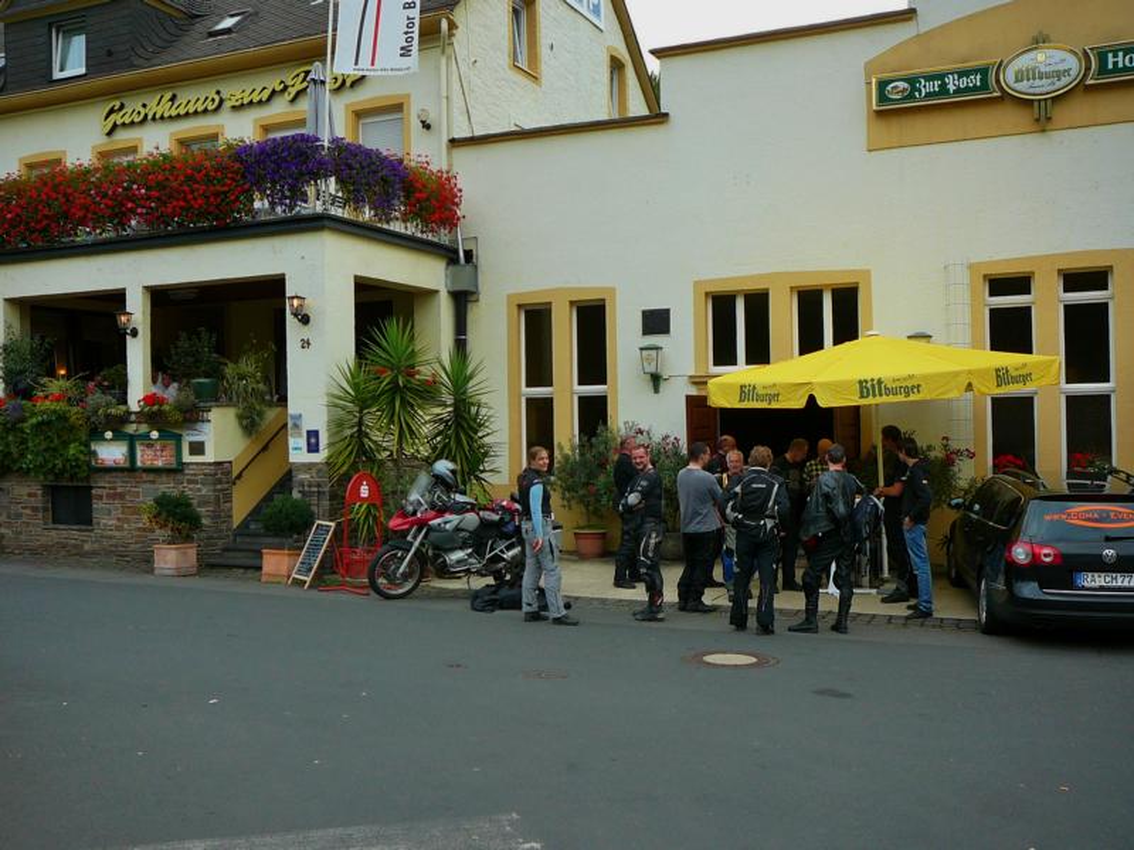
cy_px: 425
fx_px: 1147
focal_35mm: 35
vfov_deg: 40.7
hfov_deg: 52.6
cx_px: 567
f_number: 2.8
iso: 80
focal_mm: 5.2
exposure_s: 1/160
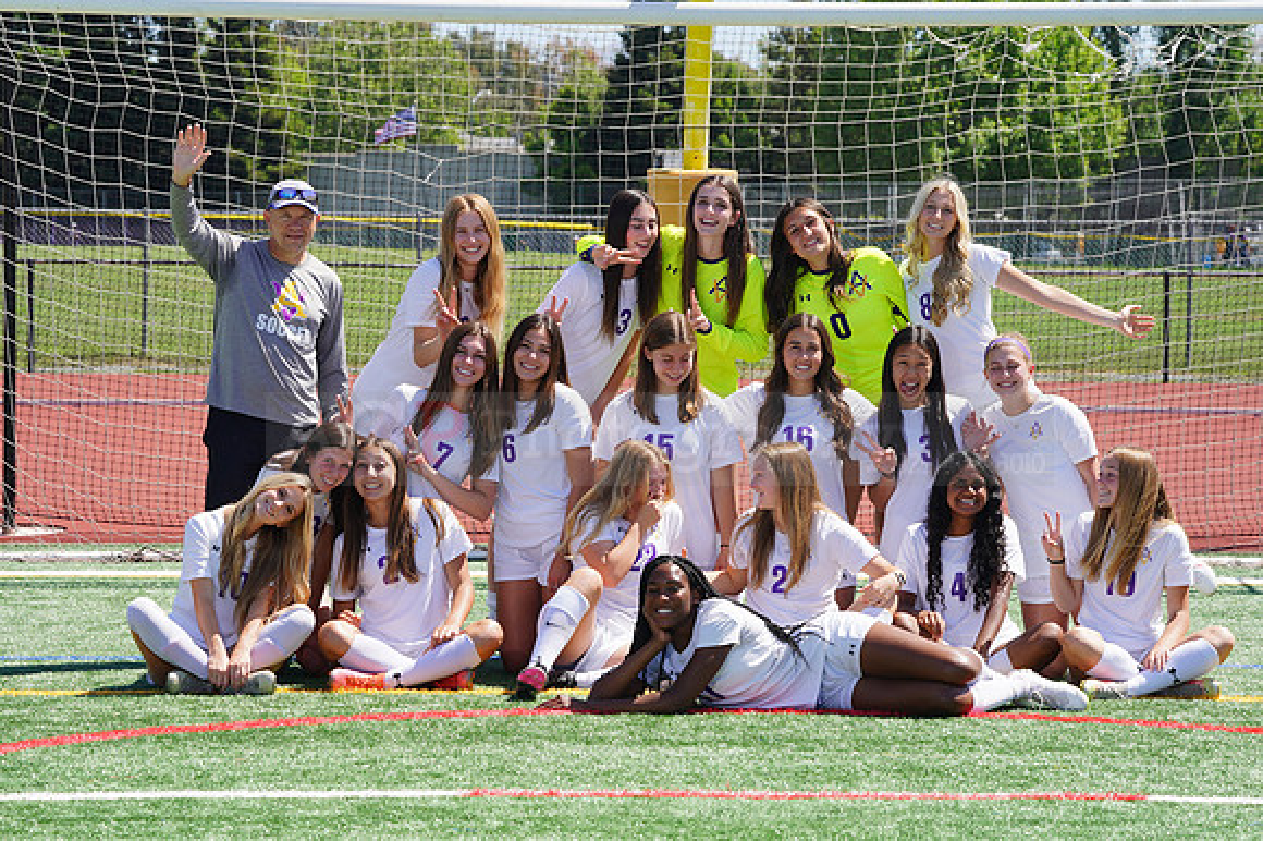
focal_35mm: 152
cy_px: 420
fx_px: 5329
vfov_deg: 9.0
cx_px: 632
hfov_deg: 13.5
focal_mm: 152
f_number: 11
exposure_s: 1/250
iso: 200
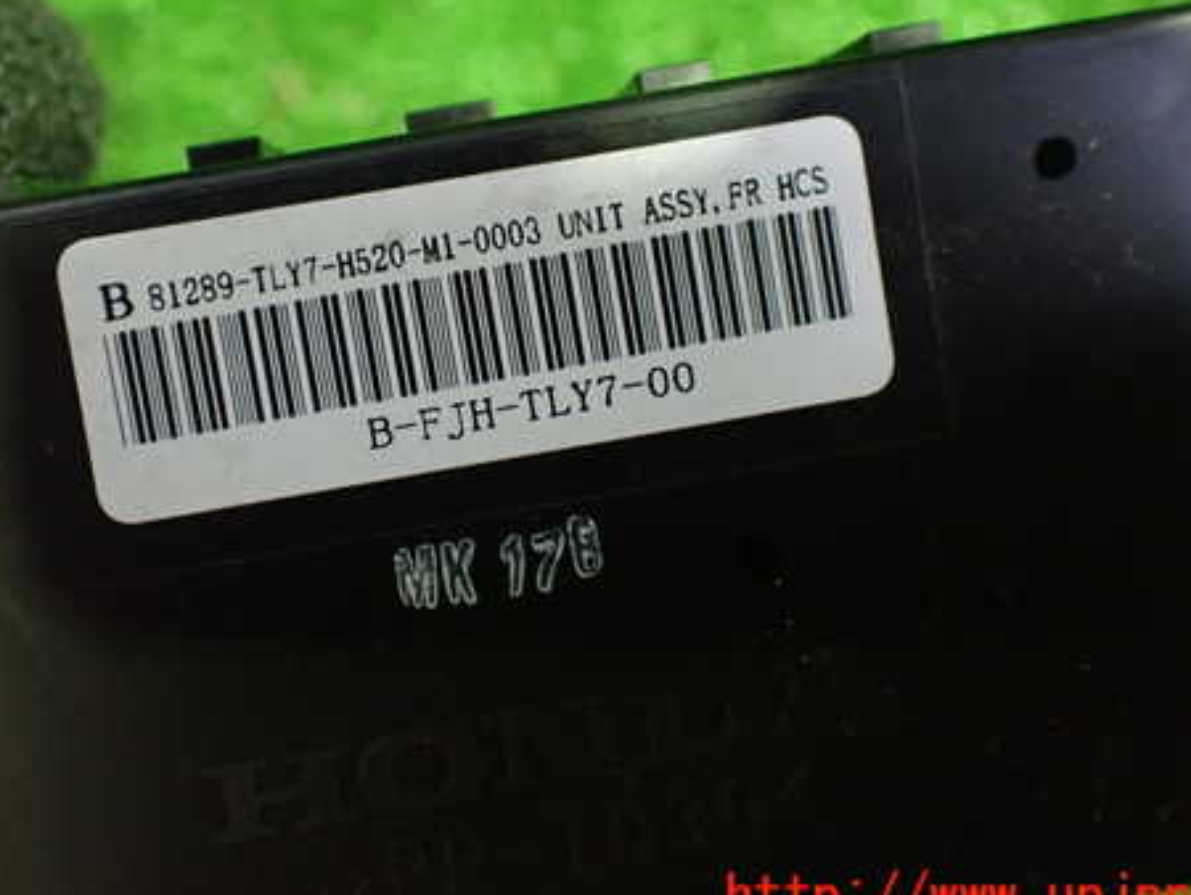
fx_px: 1377
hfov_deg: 46.7
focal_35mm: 40
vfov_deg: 35.8
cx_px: 529
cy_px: 336
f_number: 2.3
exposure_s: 1/60
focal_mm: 5.4
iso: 800
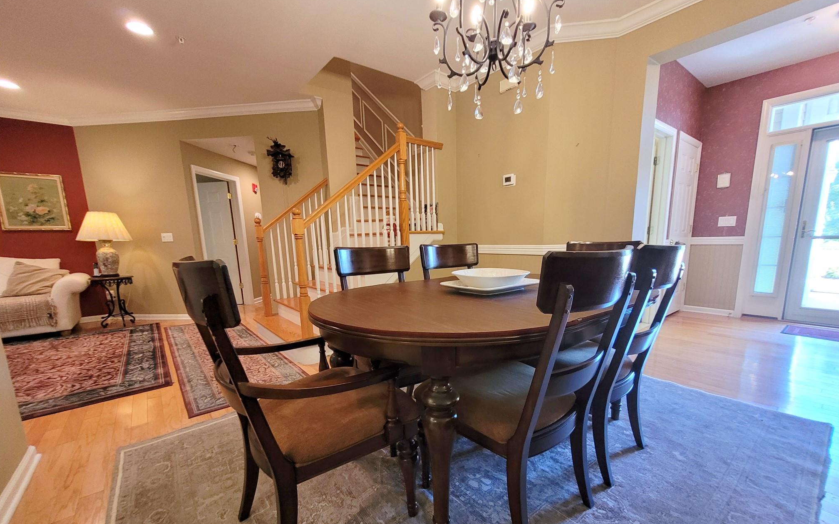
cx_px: 423
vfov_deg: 78.2
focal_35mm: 14
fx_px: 320
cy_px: 300
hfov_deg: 105.3
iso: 320
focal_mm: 1.74
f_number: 2.2
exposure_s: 1/40
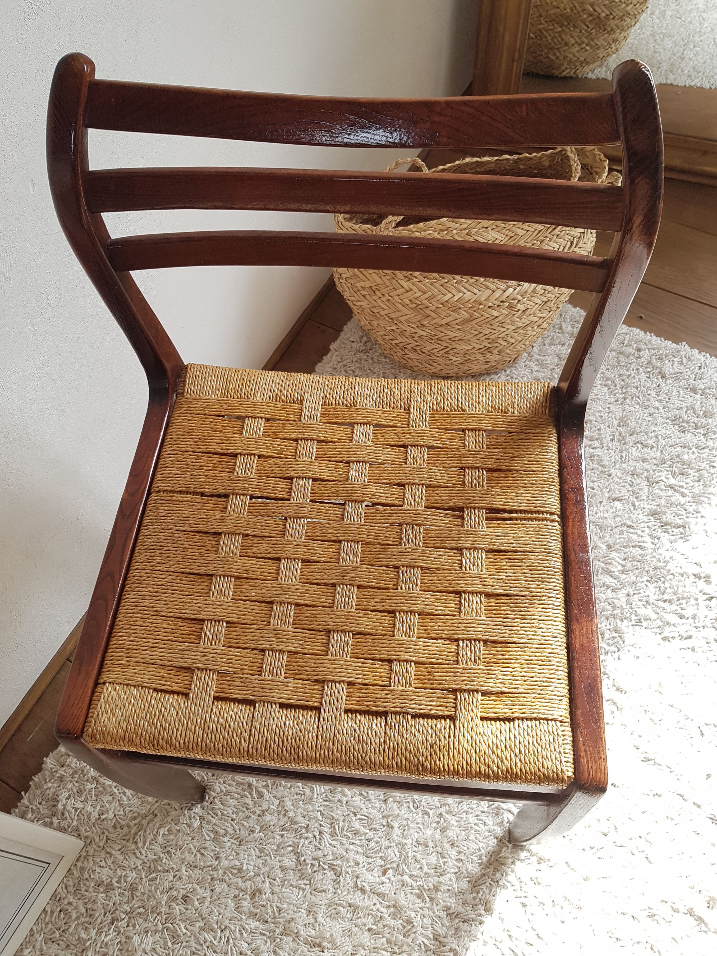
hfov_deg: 53.1
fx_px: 718
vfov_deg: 67.3
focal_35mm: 26
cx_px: 358
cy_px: 478
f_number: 1.7
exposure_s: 1/100
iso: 50
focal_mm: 4.2
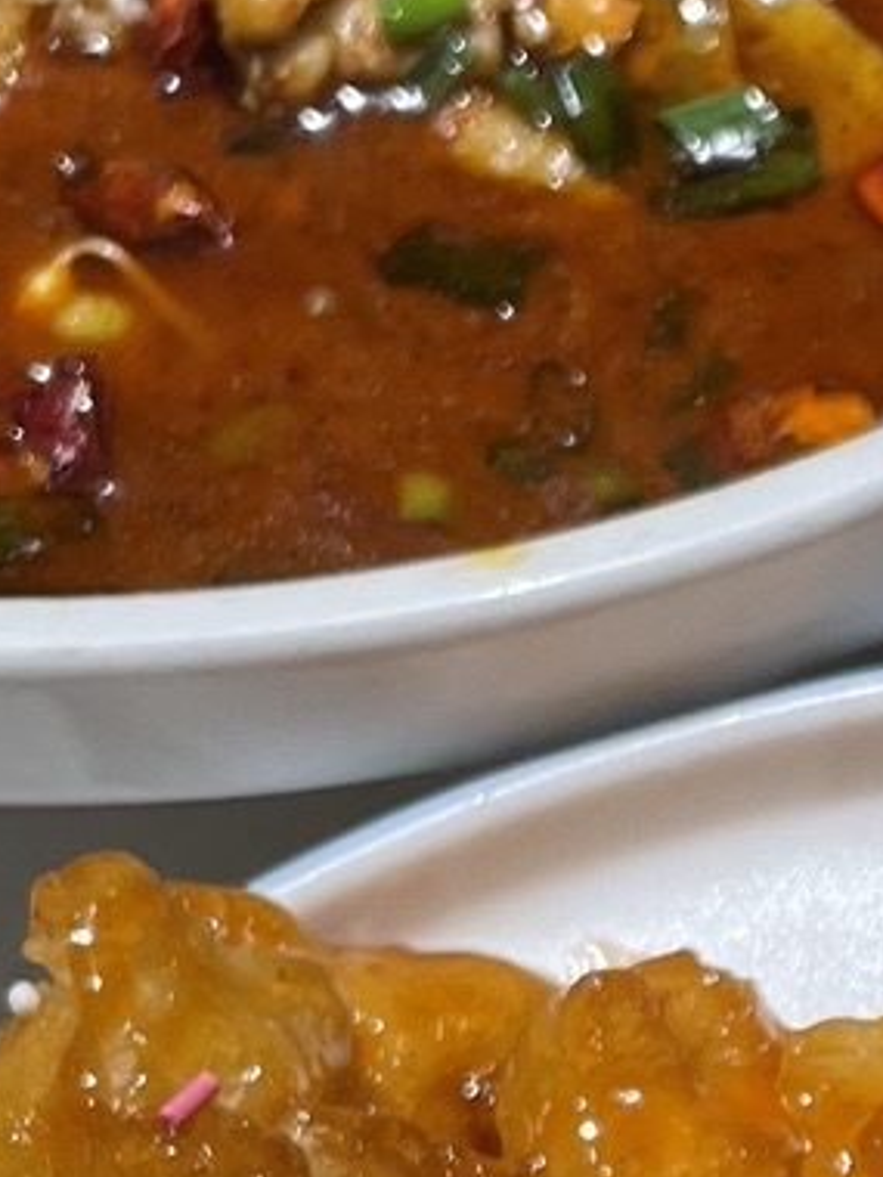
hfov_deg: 10.4
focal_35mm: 137
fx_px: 4660
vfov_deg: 14.2
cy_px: 1140
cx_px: 1332
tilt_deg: -56.6
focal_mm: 4.2
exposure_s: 1/122
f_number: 1.6
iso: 32
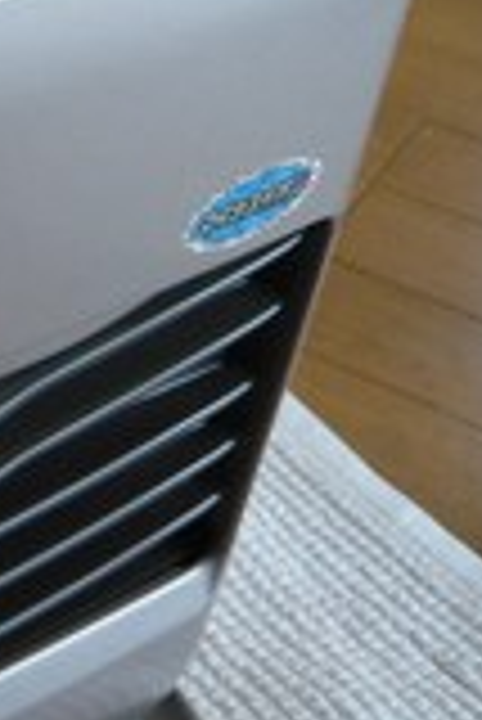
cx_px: -428
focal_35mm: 82
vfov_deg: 24.3
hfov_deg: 14.4
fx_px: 1643
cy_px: 135
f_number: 2.8
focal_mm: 4.6
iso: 200
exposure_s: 1/25
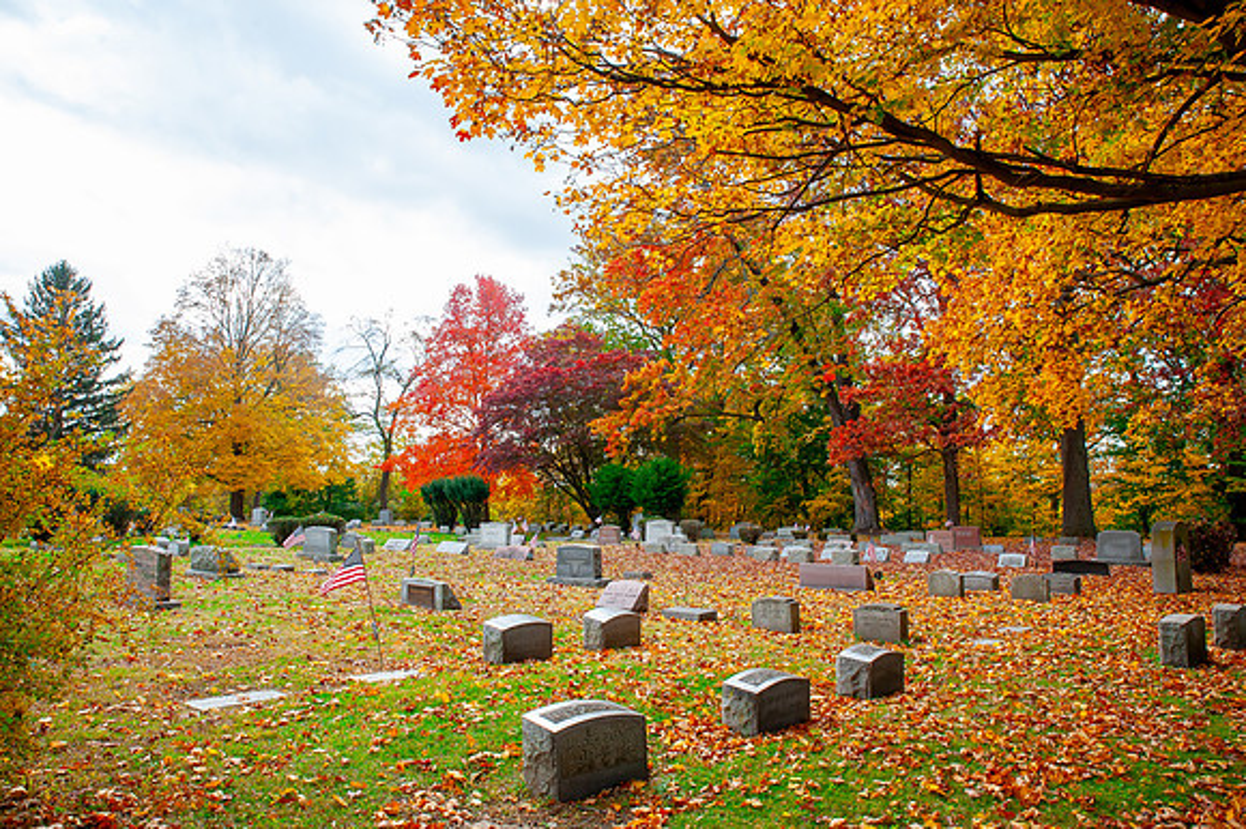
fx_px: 847
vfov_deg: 52.2
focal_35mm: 24
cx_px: 623
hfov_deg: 72.7
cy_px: 414
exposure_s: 1/160
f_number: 10
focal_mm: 24
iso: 400
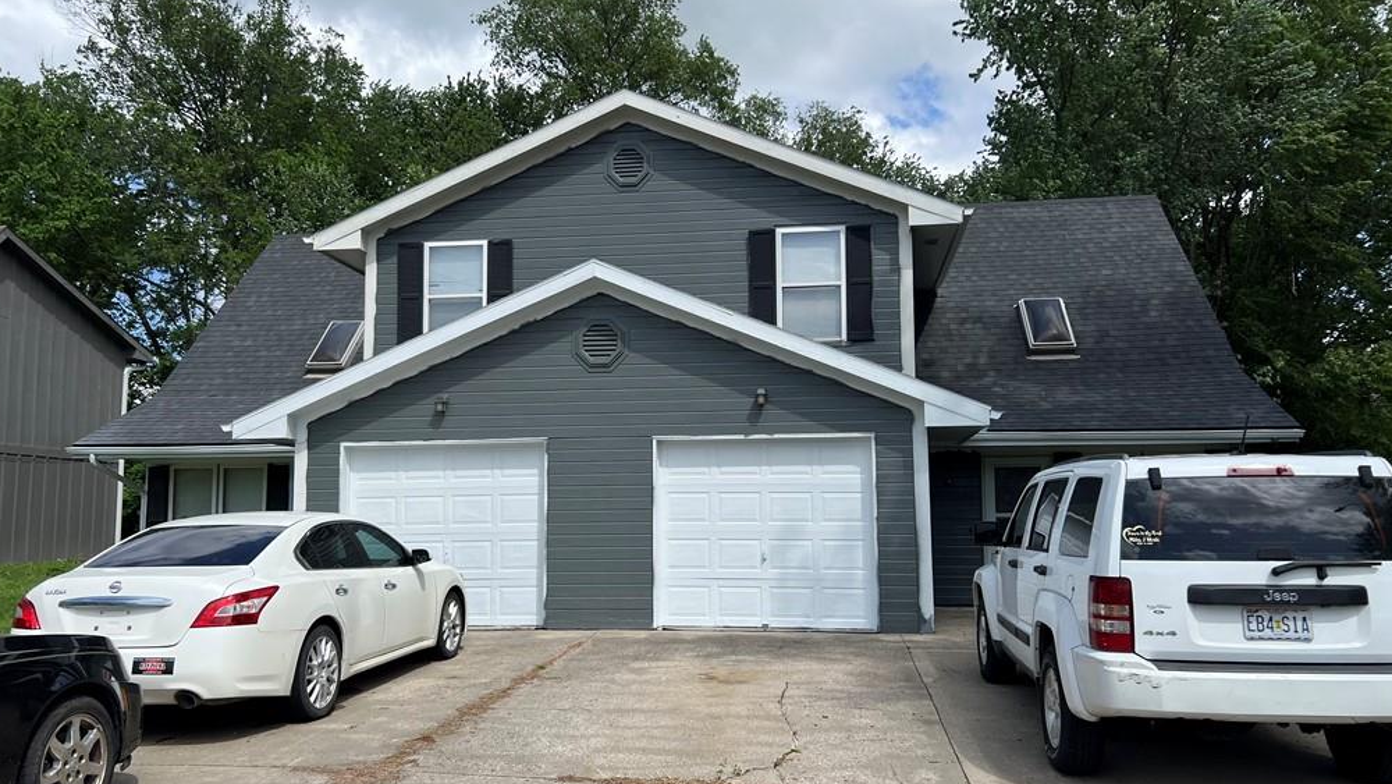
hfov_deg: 66.1
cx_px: 690
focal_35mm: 29
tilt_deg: +5.1
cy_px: 419
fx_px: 1071
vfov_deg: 40.2
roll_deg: +0.2
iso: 50
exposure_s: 1/4274
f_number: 1.5
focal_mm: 5.7
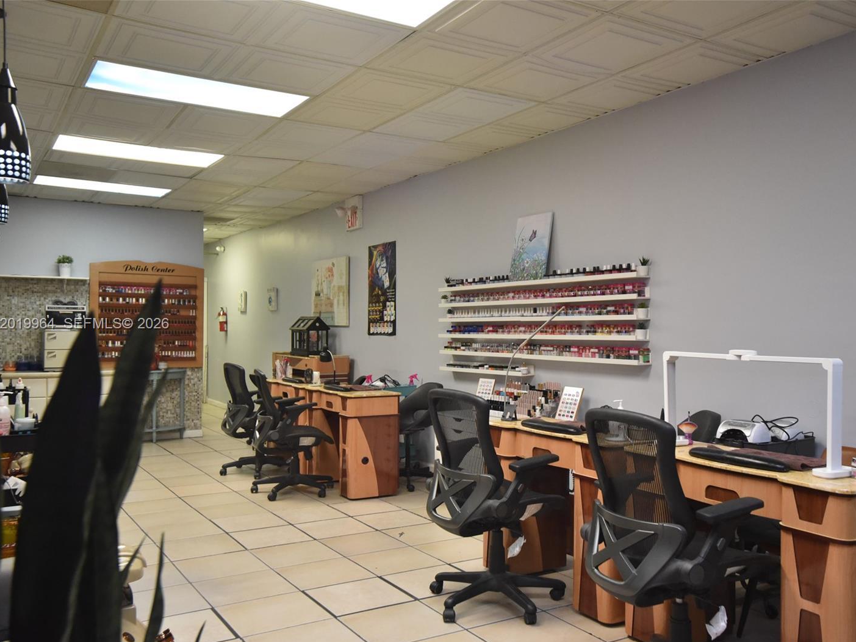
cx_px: 467
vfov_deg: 41.8
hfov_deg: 53.9
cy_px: 325
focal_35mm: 34
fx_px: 841
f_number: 8
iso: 5000
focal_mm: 31
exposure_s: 1/250
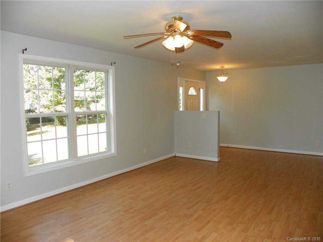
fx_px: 243
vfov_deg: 53.1
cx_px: 162
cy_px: 121
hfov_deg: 67.3
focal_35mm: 26
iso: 64
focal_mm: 4.6
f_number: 2.8
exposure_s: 1/50
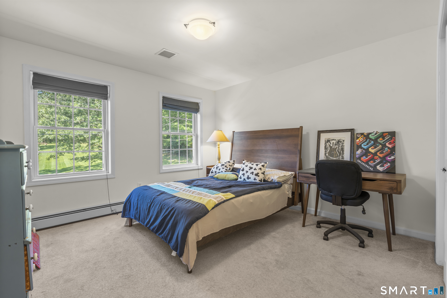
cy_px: 149
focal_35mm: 16
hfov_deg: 96.7
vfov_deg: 73.7
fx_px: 199
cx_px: 224
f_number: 9
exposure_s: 2
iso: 200
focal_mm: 16
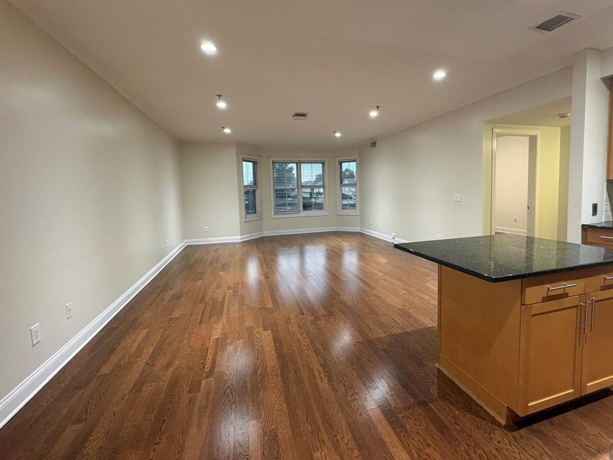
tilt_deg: -3.3
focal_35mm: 16
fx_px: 283
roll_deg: +1.7
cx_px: 328
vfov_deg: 77.9
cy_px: 210
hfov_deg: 94.3
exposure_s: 1/60
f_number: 2.2
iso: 400
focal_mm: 2.22
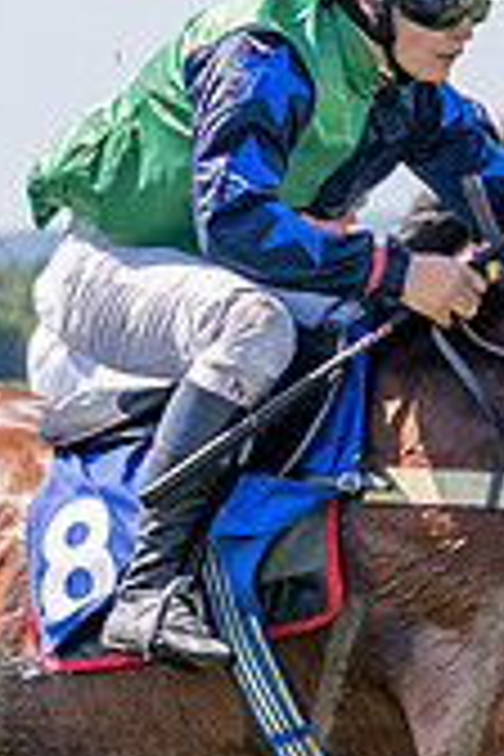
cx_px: 375
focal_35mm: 437
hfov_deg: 3.1
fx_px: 9176
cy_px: 325
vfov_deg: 4.7
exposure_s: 1/1600
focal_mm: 70
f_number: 4
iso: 200
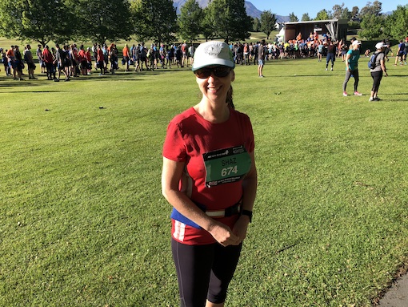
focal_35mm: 29
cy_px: 154
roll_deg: +1.3
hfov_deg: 61.6
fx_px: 342
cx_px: 204
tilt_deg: -20.0
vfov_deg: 48.3
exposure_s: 1/774
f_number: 1.8
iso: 20
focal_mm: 3.99
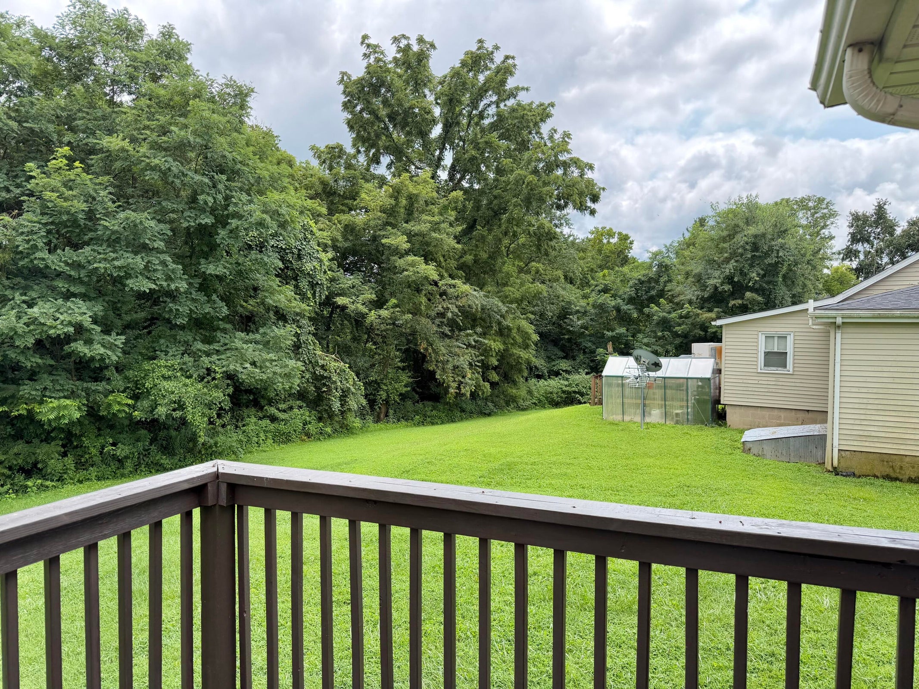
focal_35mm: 24
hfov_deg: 71.6
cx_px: 460
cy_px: 344
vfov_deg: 56.8
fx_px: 637
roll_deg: +0.1
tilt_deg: -0.6
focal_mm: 6.76
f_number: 1.78
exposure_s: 1/2169
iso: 100
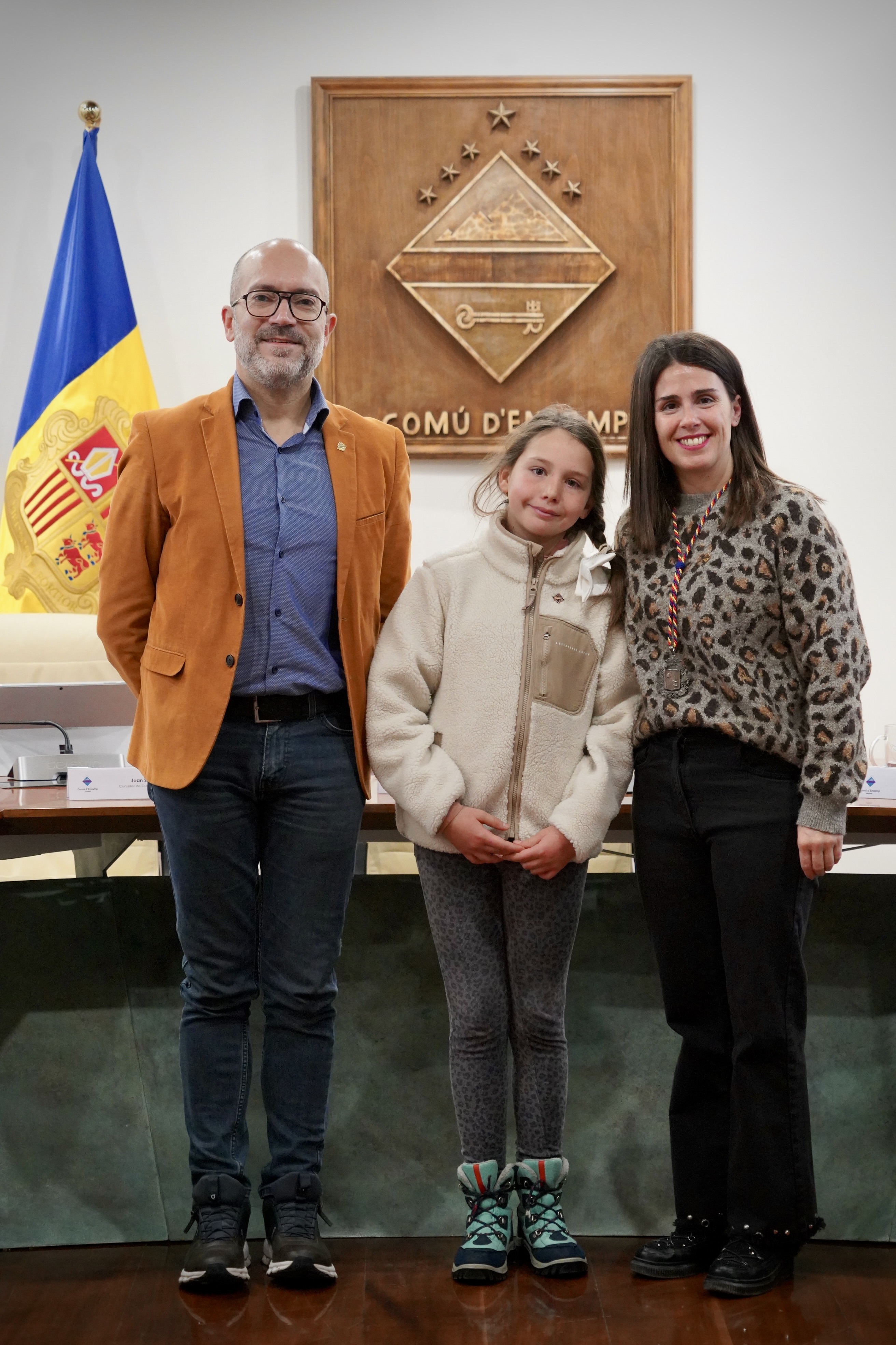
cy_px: 672
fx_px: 3322
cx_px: 448
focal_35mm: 89
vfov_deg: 22.9
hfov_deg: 15.4
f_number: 5.6
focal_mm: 89
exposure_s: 1/160
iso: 8000
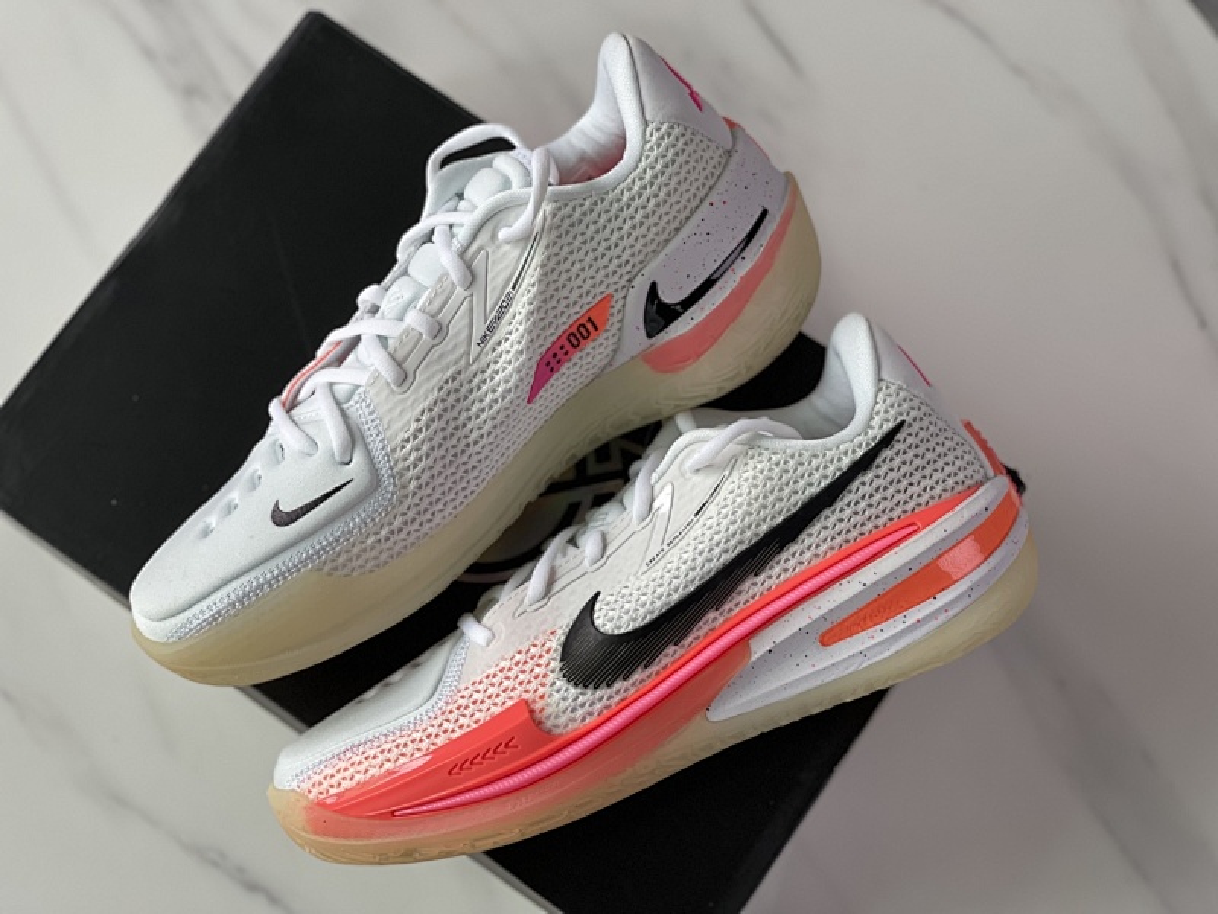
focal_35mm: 64
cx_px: 609
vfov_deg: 22.9
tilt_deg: -77.2
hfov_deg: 30.3
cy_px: 457
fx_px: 2252
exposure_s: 1/121
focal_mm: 7.5
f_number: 2.2
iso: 80
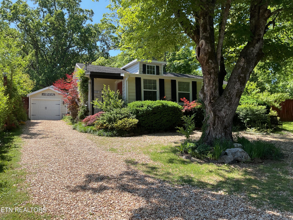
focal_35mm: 29
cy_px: 110
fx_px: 245
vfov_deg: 48.2
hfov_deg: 61.7
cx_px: 146
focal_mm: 3
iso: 16
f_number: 1.8
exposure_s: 1/829
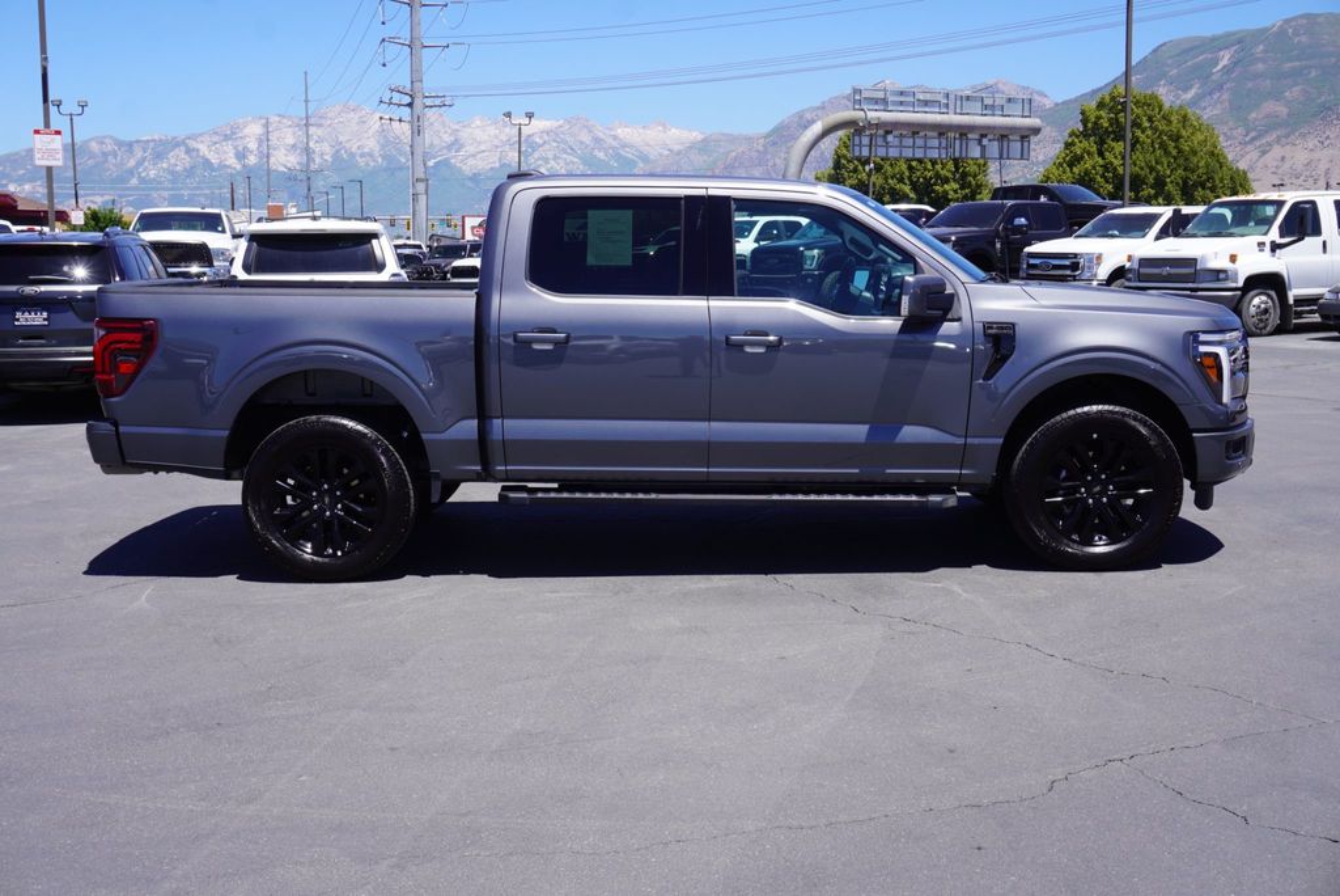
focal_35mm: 39
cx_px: 670
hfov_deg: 49.5
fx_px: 1452
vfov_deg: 34.3
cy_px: 448
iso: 100
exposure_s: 1/125
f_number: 10
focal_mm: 26
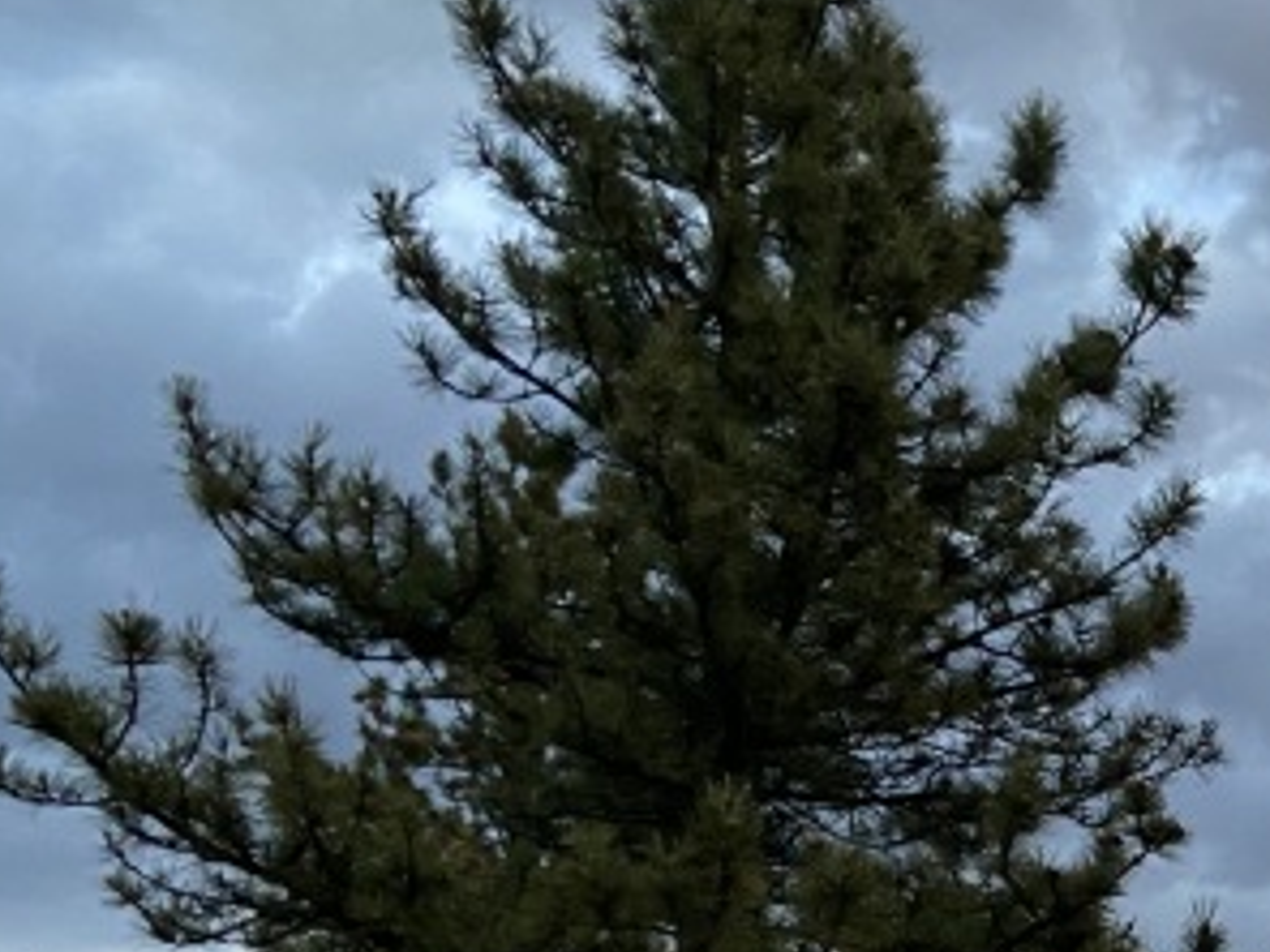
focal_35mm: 90
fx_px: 3302
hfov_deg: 19.4
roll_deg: +2.3
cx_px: 1815
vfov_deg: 15.6
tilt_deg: +7.0
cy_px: 1218
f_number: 1.8
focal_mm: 4.25
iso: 125
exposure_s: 1/64
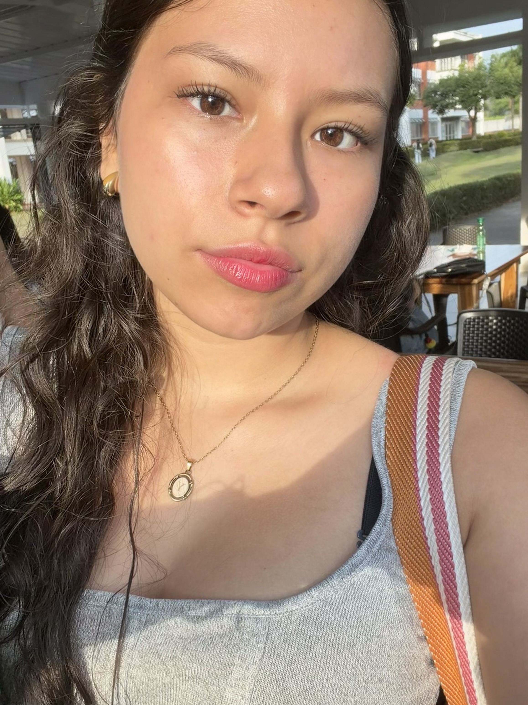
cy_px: 352
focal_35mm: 30
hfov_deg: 46.8
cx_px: 264
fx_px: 610
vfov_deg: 60.0
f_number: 1.9
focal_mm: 2.71
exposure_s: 1/242
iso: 25
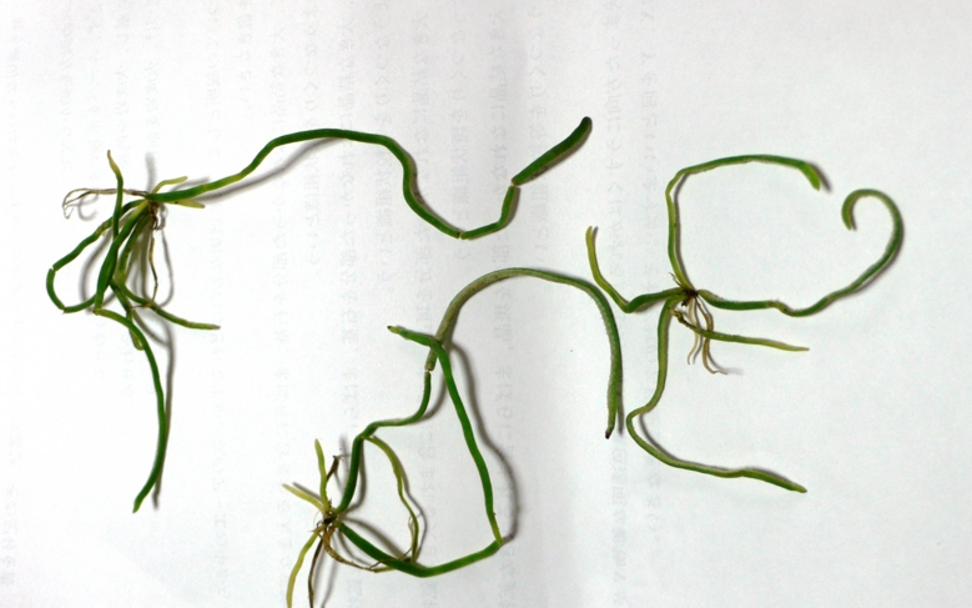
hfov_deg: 52.7
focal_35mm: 37
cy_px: 347
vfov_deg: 34.4
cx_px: 478
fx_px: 980
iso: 80
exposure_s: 1/30
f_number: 2.8
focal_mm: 6.3
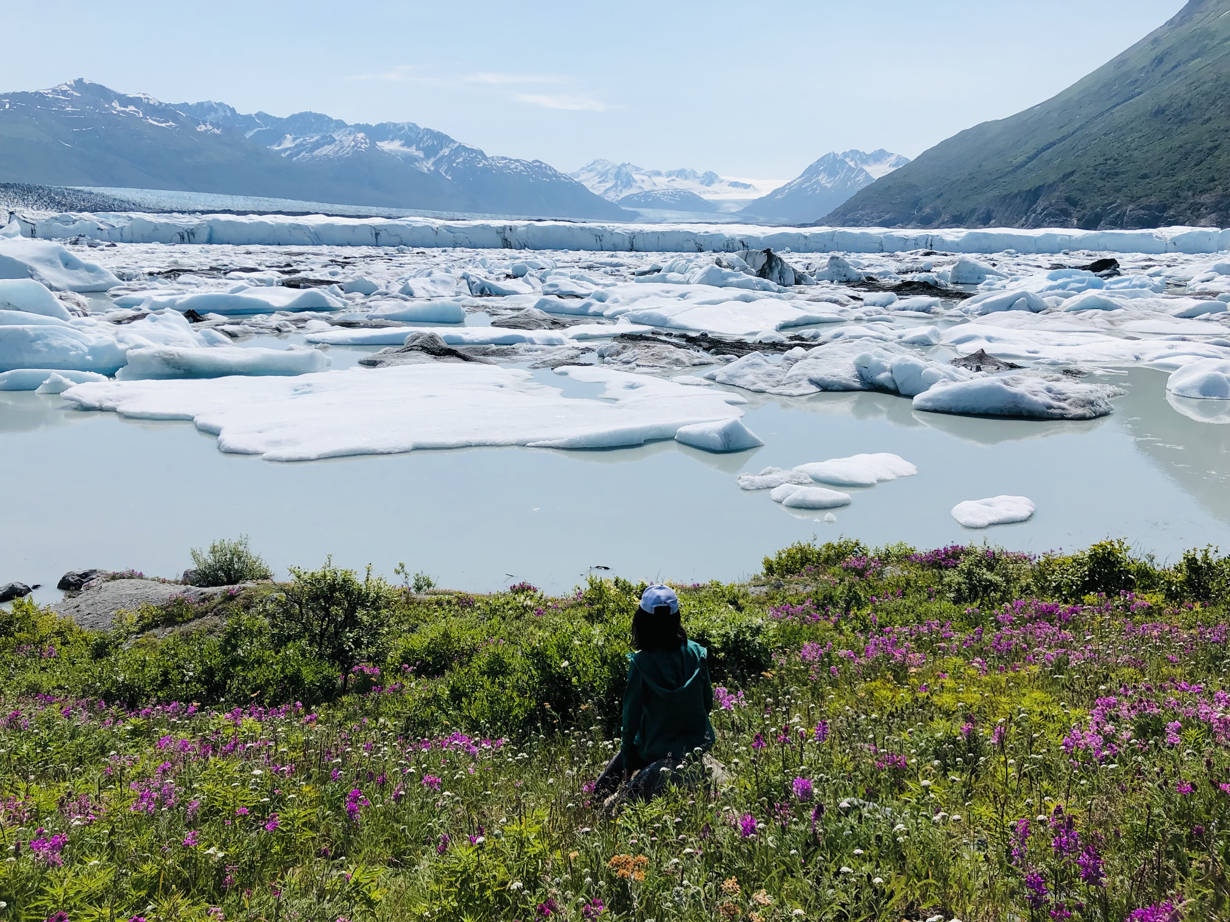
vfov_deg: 49.7
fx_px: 995
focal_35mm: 28
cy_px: 461
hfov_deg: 63.4
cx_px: 615
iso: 20
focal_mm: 4
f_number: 1.8
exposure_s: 1/4878
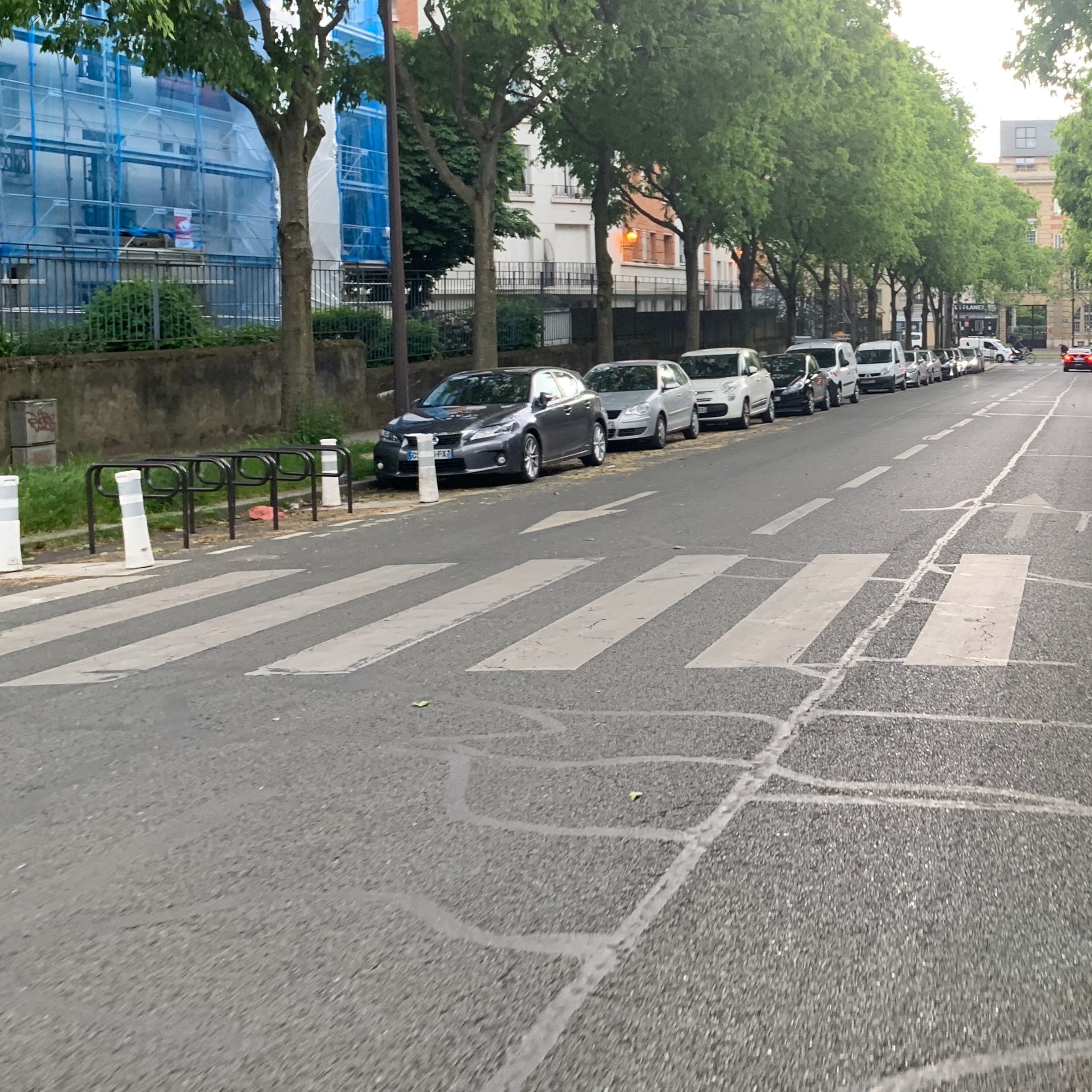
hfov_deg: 37.5
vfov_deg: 39.7
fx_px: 1499
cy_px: 399
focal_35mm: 42
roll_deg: -0.9
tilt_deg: -2.2
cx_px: 975
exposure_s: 1/120
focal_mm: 4.25
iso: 100
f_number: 1.8
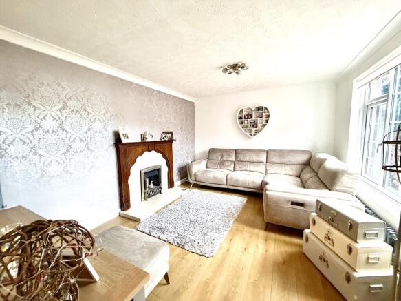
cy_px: 150
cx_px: 200
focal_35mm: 14
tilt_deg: -5.8
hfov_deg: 102.1
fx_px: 162
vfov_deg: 85.7
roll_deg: +0.5
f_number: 2.2
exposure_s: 1/50
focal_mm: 2.22
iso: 400
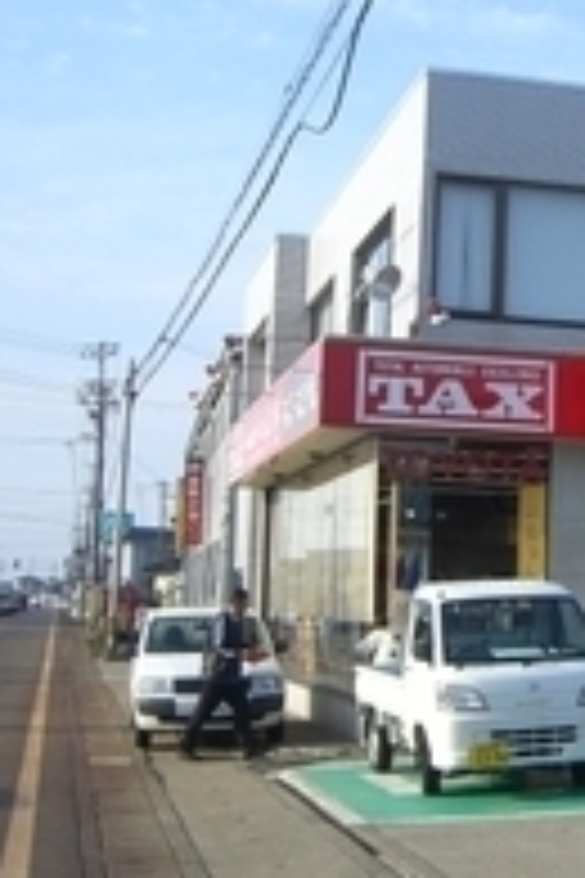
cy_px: 396
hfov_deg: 18.2
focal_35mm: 70
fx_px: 1706
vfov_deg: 28.8
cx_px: 747
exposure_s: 1/400
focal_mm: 6.2
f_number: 4.3
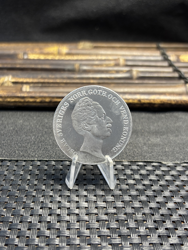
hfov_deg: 53.1
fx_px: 188
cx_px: 94
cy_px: 125
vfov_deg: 67.3
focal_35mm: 26
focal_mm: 5.96
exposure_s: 1/60
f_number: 1.6
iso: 160
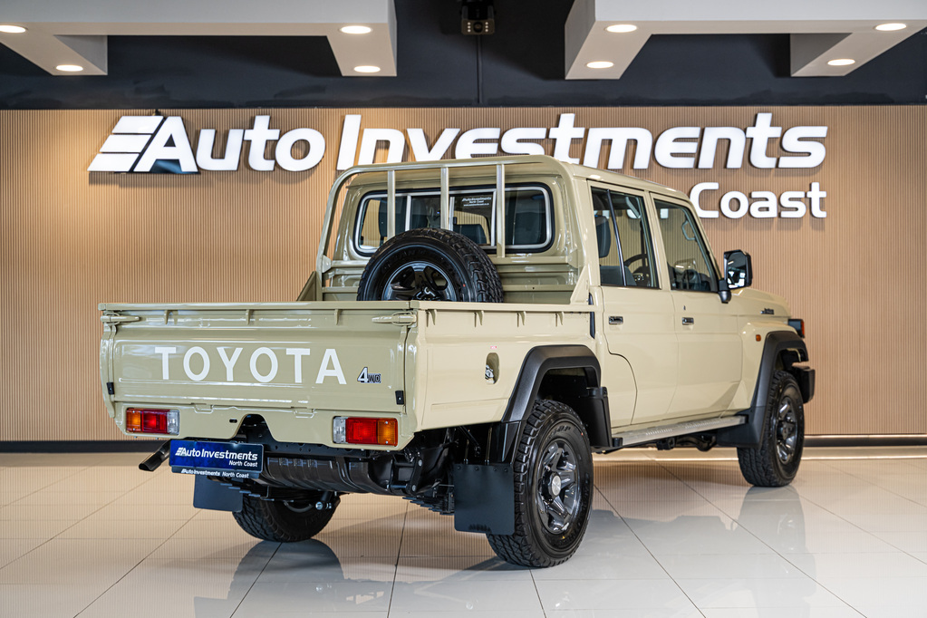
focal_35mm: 53
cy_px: 309
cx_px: 464
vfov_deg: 25.5
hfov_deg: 37.5
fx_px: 1365
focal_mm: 53
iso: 500
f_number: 4
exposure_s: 1/125
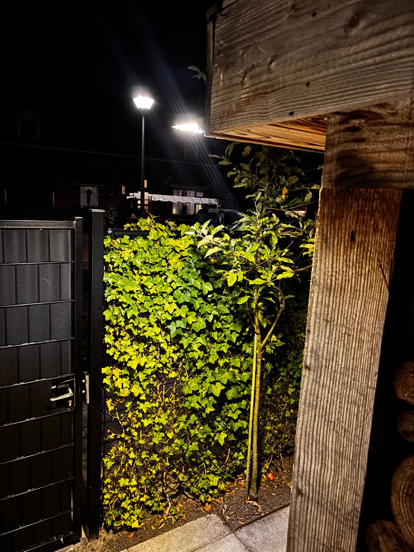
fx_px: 415
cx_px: 207
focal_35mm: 26
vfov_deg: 67.3
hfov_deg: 53.1
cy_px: 276
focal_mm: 5.96
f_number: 1.6
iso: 1000
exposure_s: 1/17
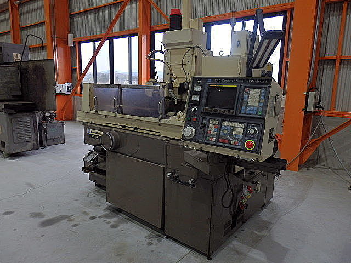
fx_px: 253
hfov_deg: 69.4
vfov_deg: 54.9
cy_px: 132
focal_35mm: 25
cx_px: 176
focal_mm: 4.5
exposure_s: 1/30
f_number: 3
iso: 125
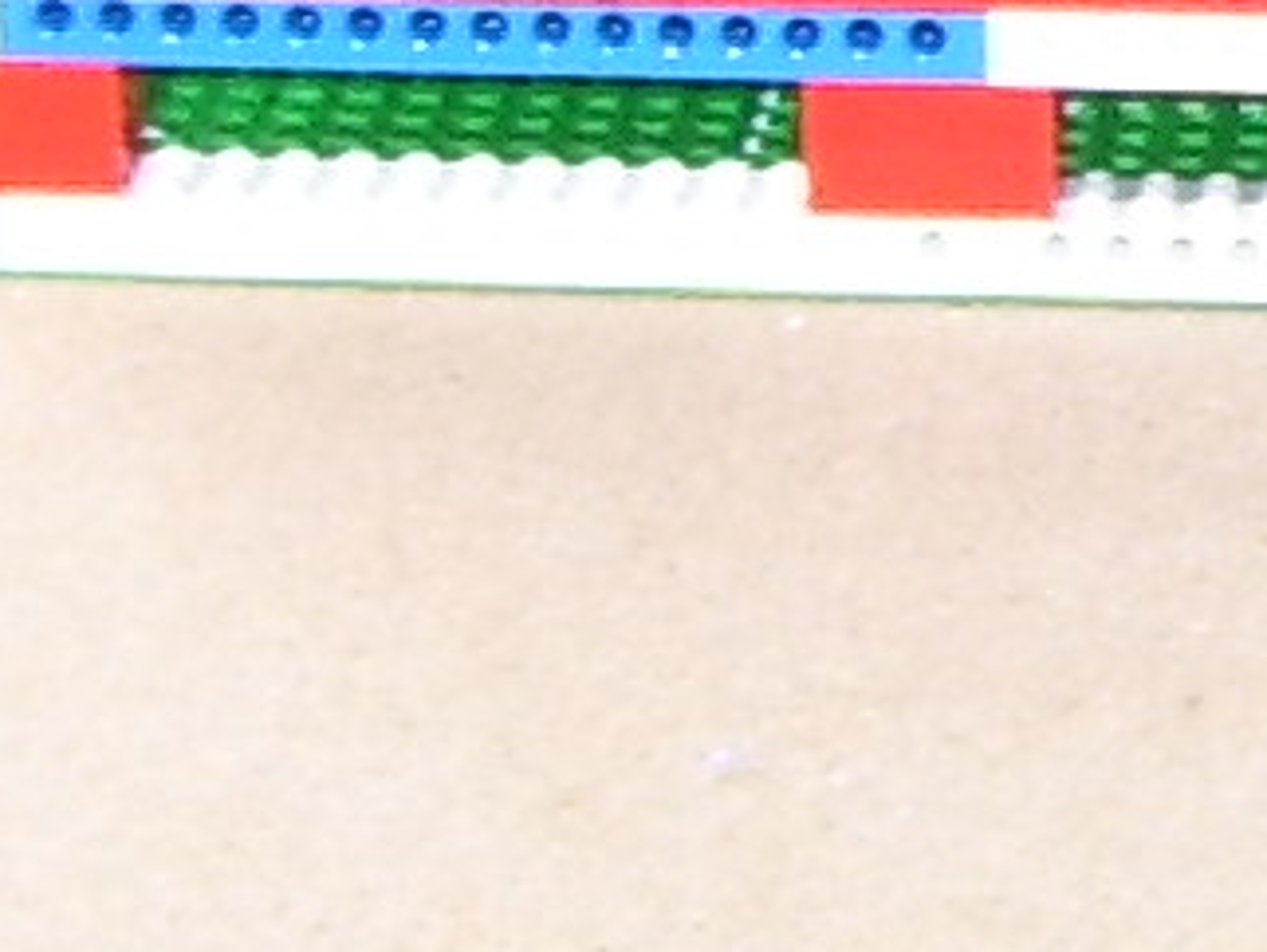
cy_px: -1306
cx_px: 2841
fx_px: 9963
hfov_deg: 6.9
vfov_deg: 5.3
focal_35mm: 272
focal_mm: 5.6
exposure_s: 1/60
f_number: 2.7
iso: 80
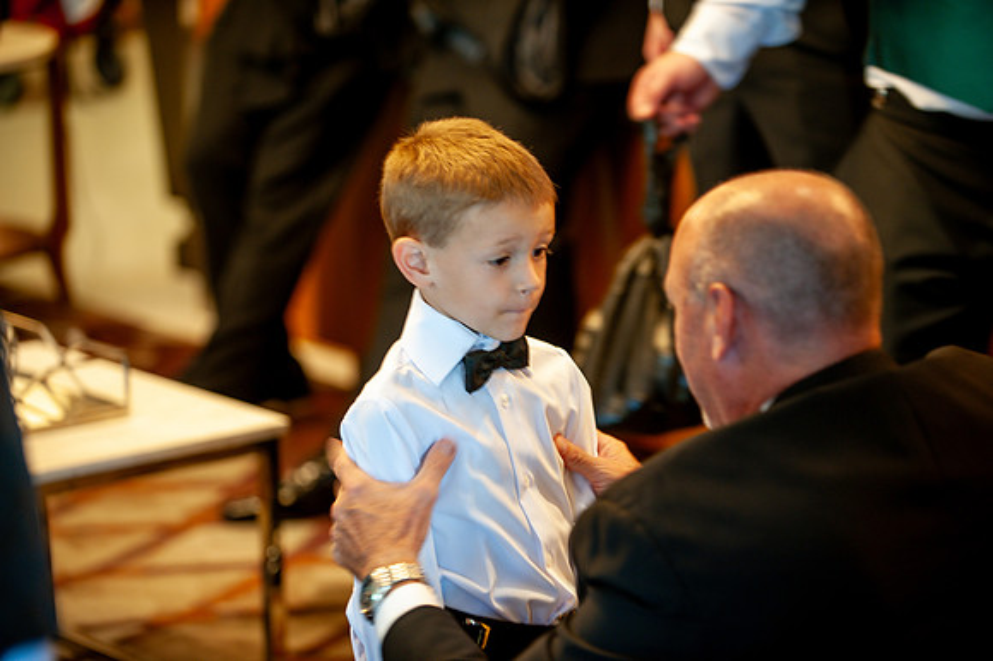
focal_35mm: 116
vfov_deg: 11.8
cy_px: 330
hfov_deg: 17.7
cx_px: 496
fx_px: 3198
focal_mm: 116
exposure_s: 1/25
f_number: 2.8
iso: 500
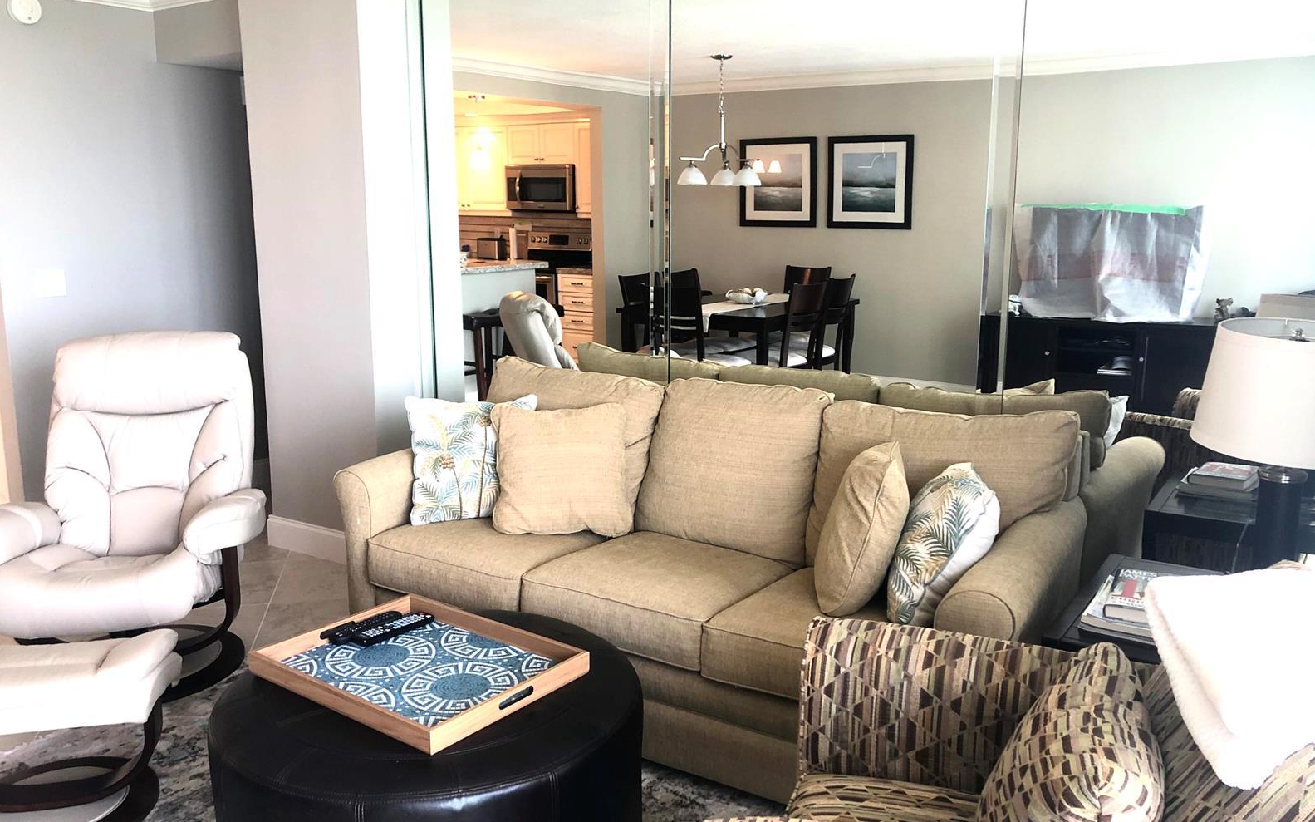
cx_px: 655
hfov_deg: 62.9
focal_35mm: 30
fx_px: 1075
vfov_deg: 41.8
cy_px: 416
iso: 40
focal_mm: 3.99
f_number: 1.8
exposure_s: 1/24
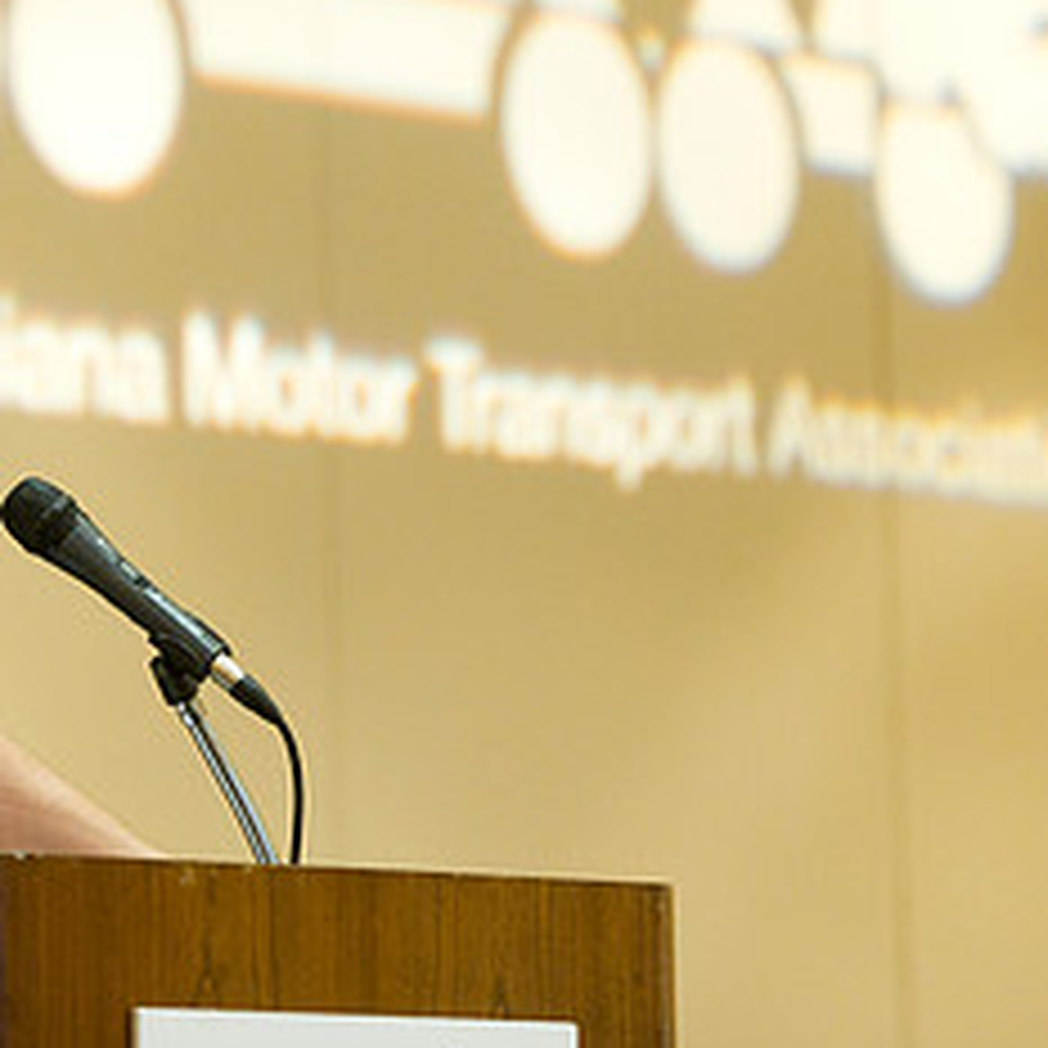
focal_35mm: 258
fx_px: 8837
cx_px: 117
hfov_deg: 6.8
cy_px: 207
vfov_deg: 6.8
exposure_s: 1/125
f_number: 2.8
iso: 3200
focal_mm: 122
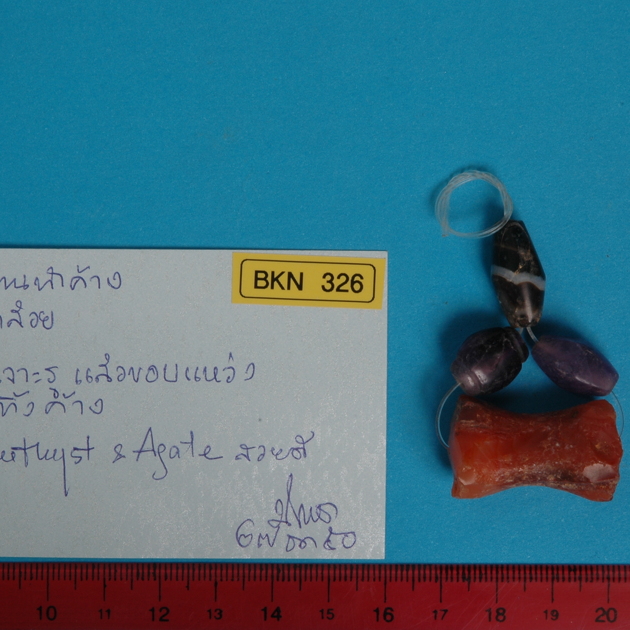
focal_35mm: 140
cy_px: 302
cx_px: 308
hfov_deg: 12.5
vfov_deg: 12.5
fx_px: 2883
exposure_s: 1/10
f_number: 29
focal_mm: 70
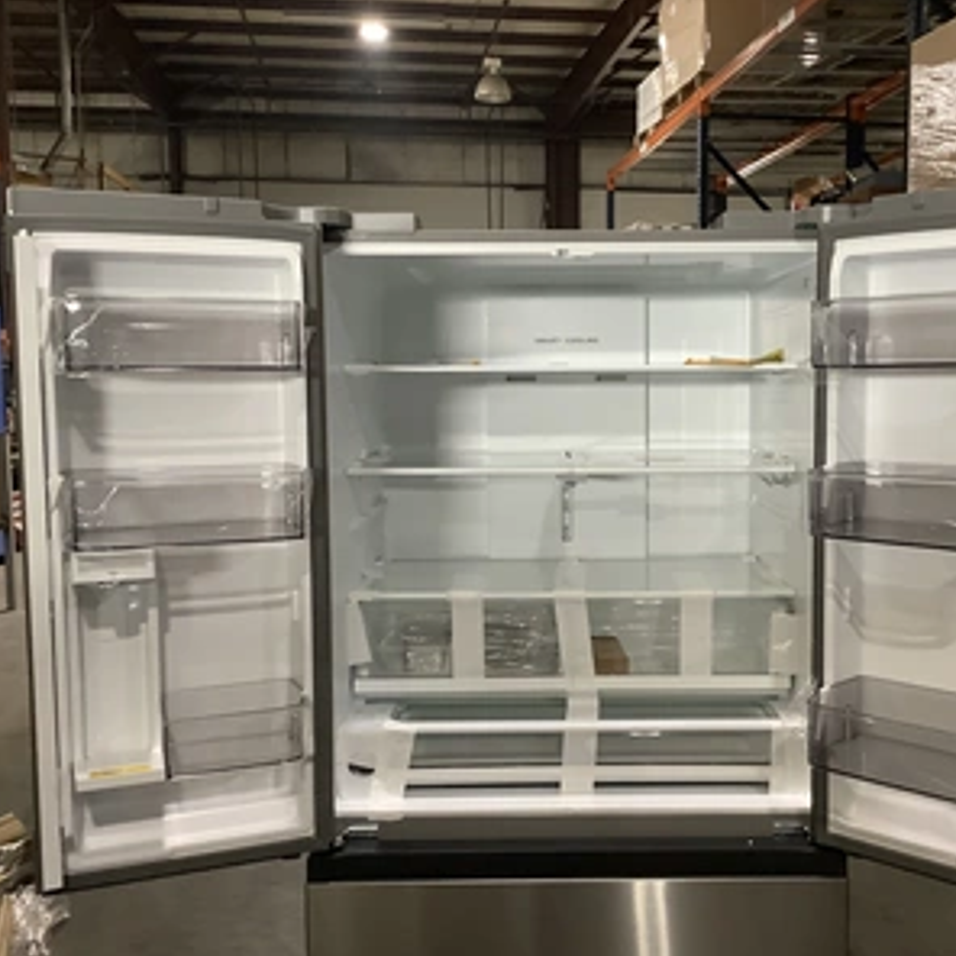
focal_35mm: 37
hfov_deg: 44.8
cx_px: 556
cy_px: 475
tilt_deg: -5.0
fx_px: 1156
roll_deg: -0.1
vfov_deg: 44.9
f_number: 2.4
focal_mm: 3.3
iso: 250
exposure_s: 1/60
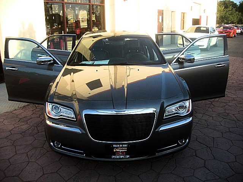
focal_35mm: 36
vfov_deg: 39.7
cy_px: 91
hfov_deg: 51.4
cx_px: 122
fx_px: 253
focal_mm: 6.3
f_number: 2.8
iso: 50
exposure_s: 1/200
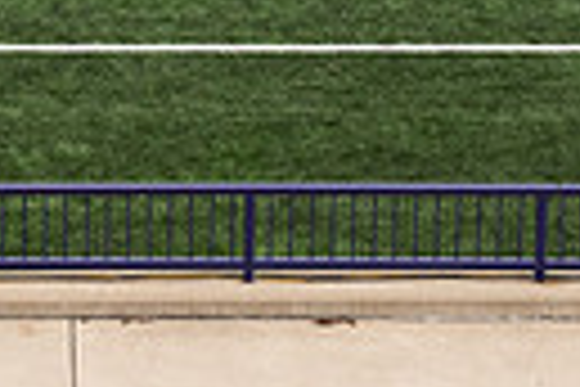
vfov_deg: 5.4
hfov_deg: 8.3
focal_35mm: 248
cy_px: -470
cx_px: 63
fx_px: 3995
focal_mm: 55
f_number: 10
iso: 640
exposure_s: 1/320
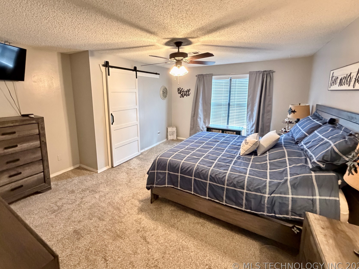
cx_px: 165
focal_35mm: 16
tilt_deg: -9.4
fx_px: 166
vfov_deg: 77.8
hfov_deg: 94.3
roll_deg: +0.1
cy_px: 120
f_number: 2.2
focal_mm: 2.22
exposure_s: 1/30
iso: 1600
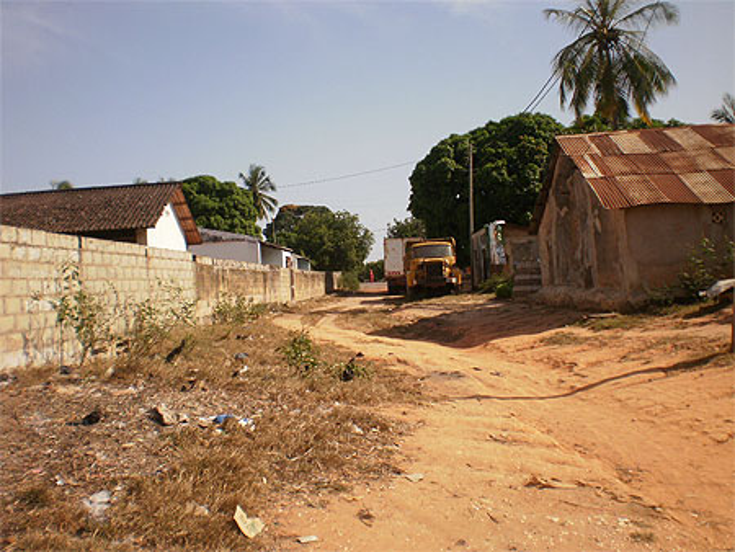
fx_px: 765
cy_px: 276
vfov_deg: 39.7
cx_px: 368
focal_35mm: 36
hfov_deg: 51.3
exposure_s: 1/800
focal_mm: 6.3
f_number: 4.6
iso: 100
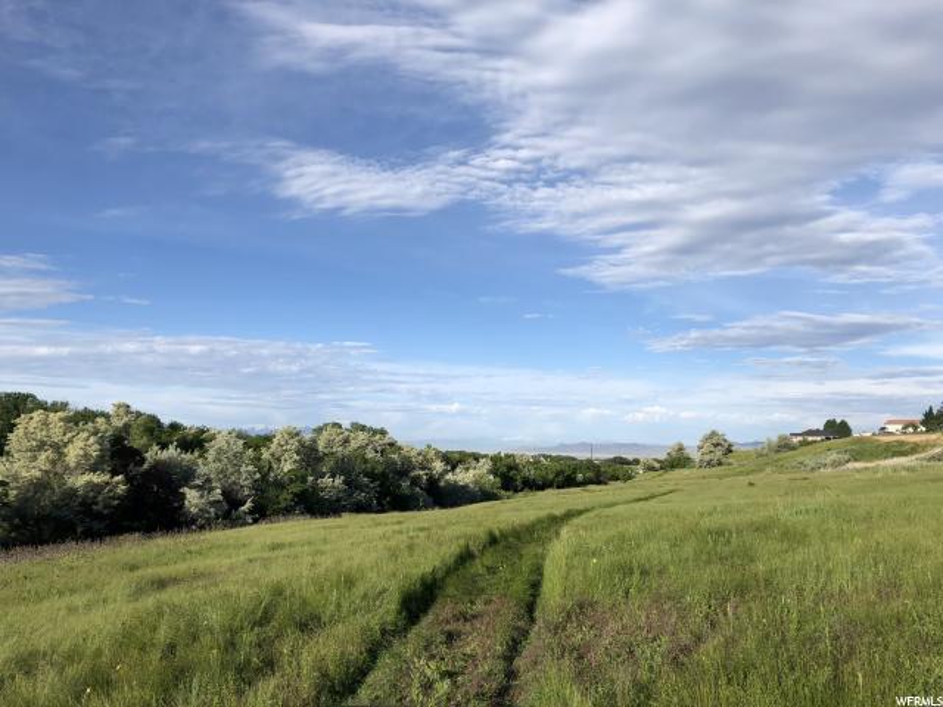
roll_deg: -1.5
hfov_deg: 63.4
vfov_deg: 49.7
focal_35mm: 28
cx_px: 472
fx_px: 763
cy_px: 354
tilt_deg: +7.6
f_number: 1.8
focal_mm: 3.99
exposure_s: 1/2315
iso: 20
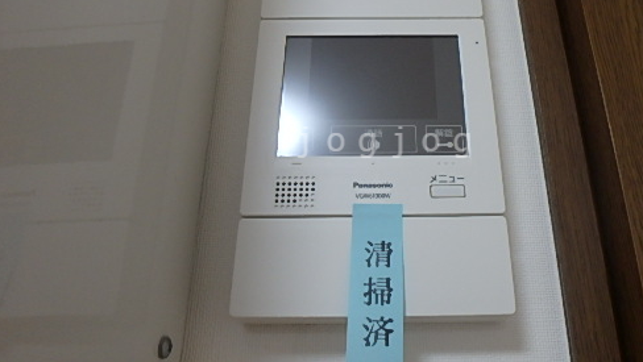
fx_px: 512
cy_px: 142
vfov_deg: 38.8
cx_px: 387
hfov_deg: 63.7
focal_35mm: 30
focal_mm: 3.7
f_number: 3.5
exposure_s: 1/30
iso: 250
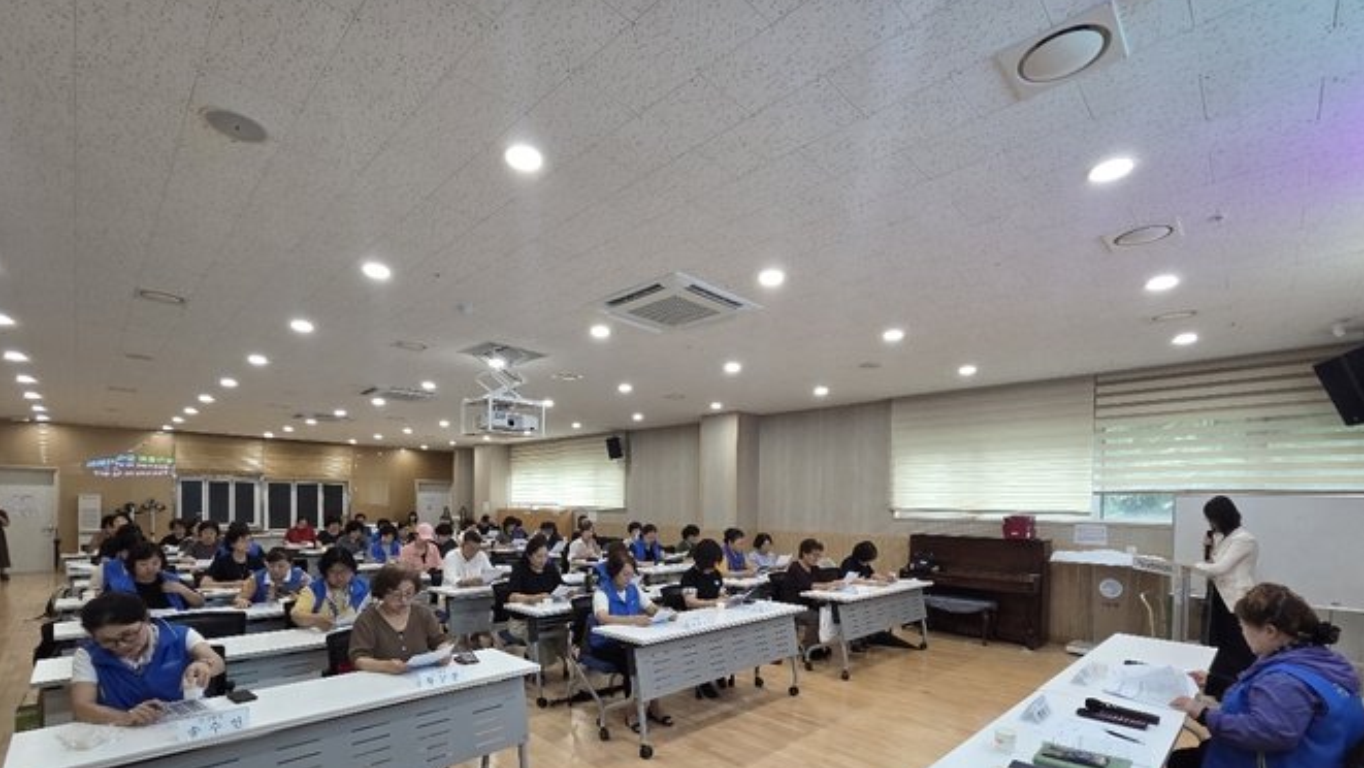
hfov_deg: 103.0
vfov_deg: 68.5
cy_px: 513
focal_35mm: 15
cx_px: 667
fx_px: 543
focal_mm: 2.2
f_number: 2.2
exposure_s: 1/120
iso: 200
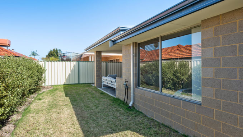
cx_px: 109
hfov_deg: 87.5
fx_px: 126
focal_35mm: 20
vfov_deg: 56.9
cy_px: 66
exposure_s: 1/125
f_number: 8
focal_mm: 16.5
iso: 100
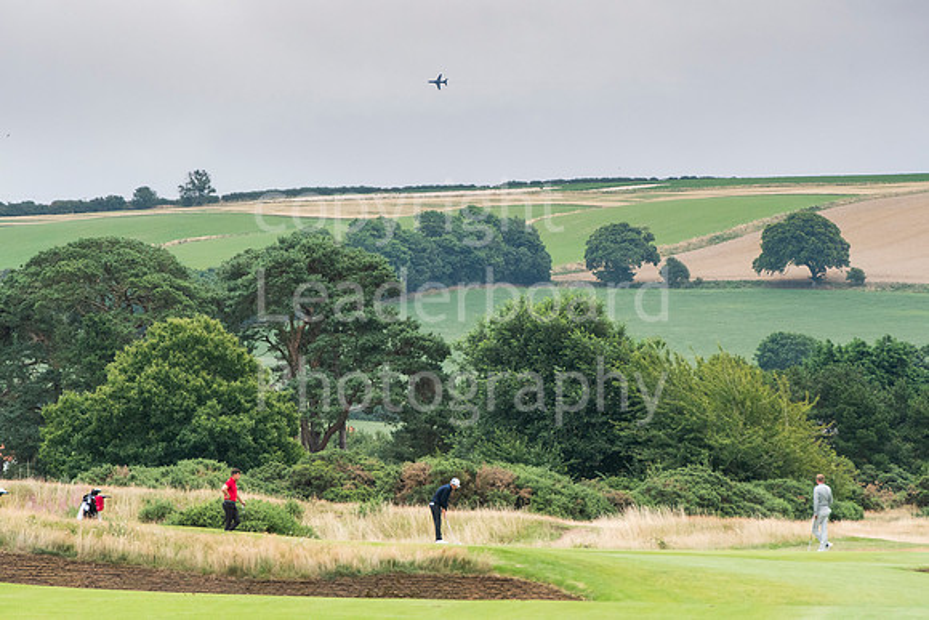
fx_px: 7743
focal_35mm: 300
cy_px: 310
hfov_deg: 6.9
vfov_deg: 4.6
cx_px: 464
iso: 800
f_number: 6.3
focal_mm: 200
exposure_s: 1/2000
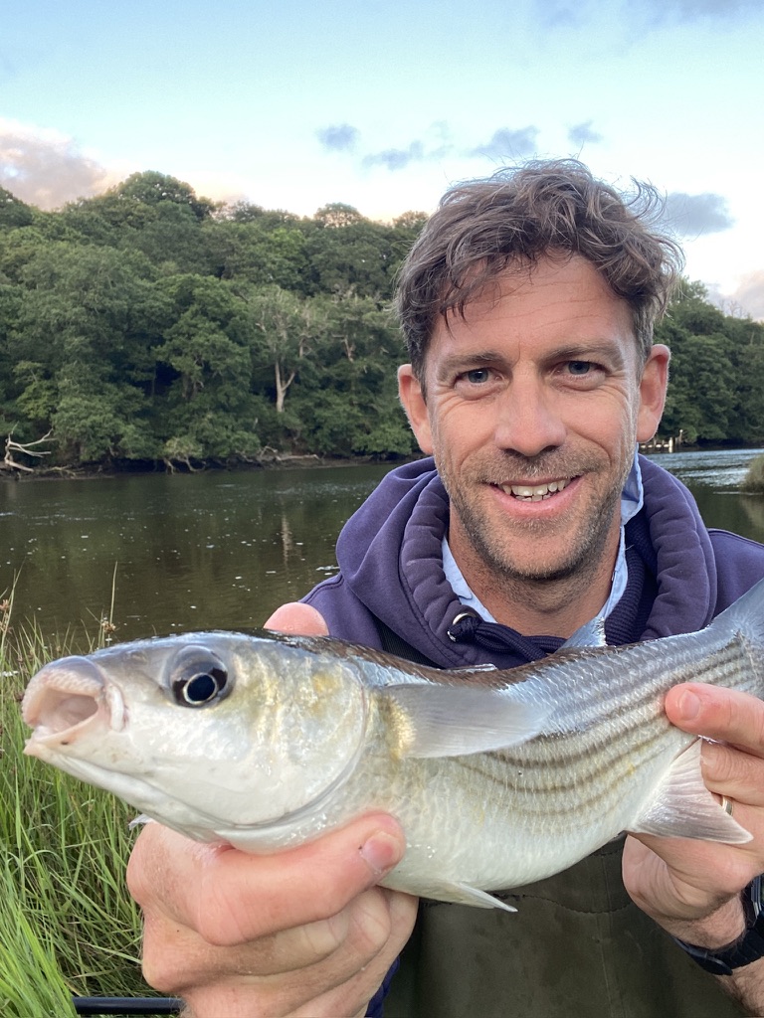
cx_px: 382
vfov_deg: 60.0
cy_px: 509
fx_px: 883
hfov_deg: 46.8
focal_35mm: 30
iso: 100
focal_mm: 2.71
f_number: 2.2
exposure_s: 1/91
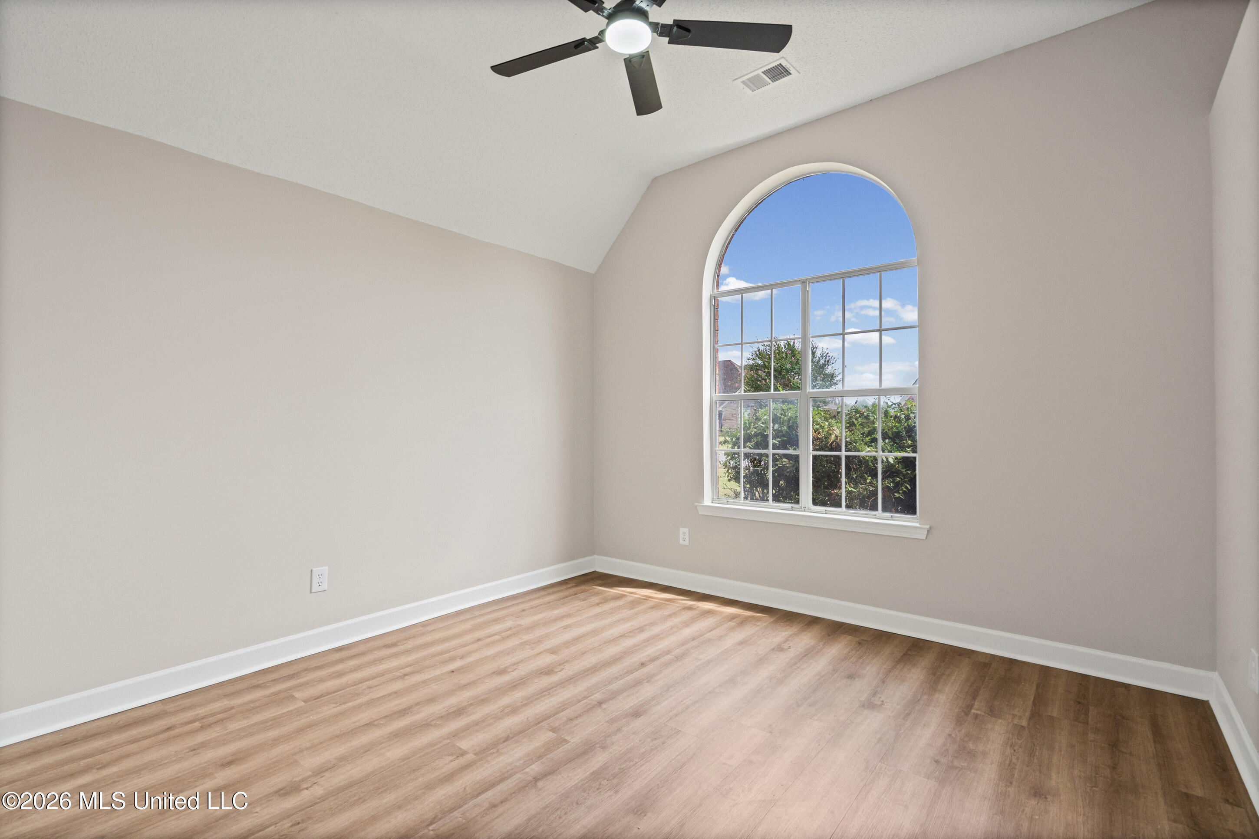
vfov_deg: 73.7
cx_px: 630
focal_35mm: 16
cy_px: 420
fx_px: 559
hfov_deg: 96.7
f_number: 8
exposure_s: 1/60
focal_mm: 16
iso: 1000
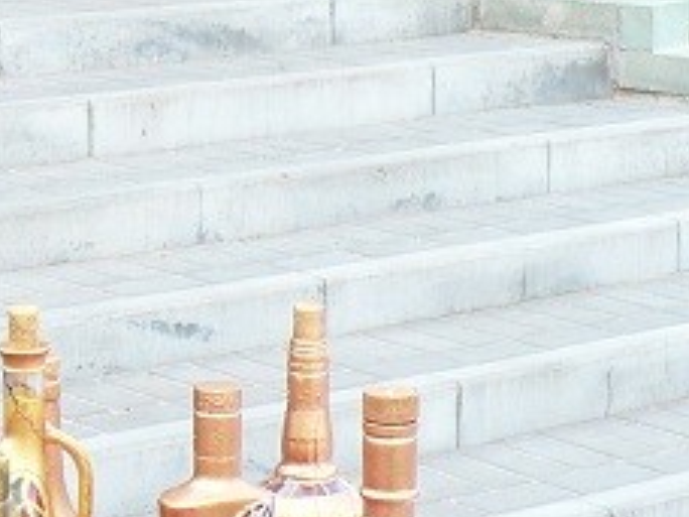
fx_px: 2588
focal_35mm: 130
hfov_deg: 14.0
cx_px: -417
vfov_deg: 11.3
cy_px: 54
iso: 100
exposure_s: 1/60
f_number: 2.8
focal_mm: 6.1
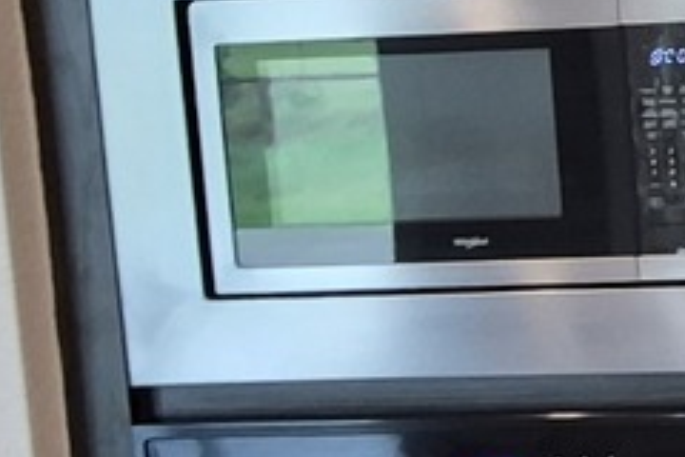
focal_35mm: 81
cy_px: 63
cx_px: 999
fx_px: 1541
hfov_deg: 21.4
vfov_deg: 16.7
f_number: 2.2
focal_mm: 1.74
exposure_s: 1/60
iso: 320
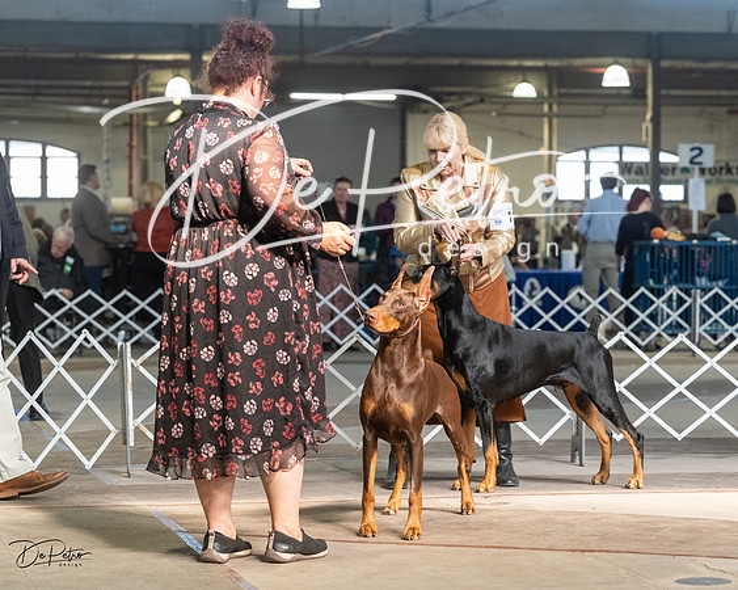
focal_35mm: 121
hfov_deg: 16.0
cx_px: 369
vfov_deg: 12.8
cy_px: 295
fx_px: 2631
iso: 6400
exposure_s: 1/400
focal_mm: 107
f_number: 5
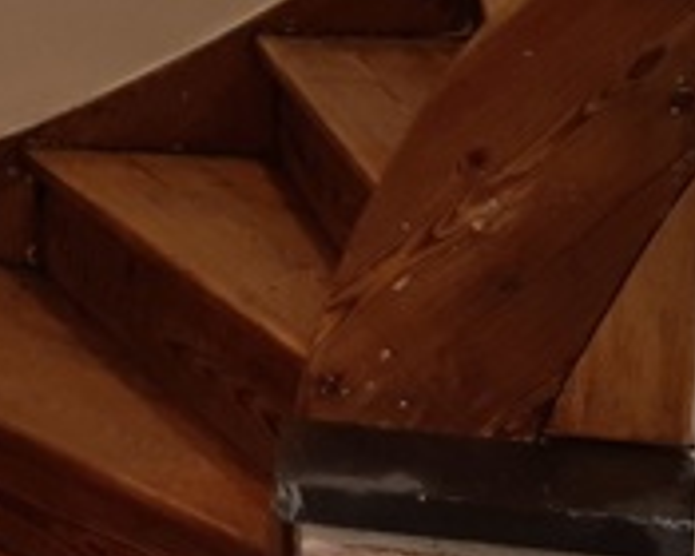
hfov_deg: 19.9
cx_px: -28
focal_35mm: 93
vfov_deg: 15.8
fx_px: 1913
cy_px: -131
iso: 125
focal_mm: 3.93
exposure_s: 1/50
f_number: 1.7
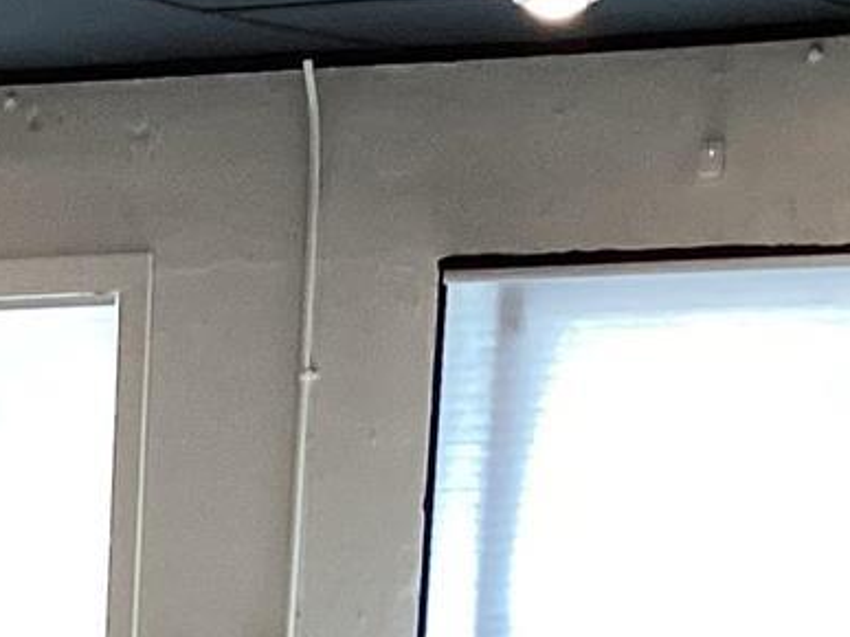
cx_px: -433
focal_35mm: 164
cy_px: 1487
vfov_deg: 8.3
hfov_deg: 11.5
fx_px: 4026
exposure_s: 1/120
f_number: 2.4
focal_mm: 3.3
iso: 100
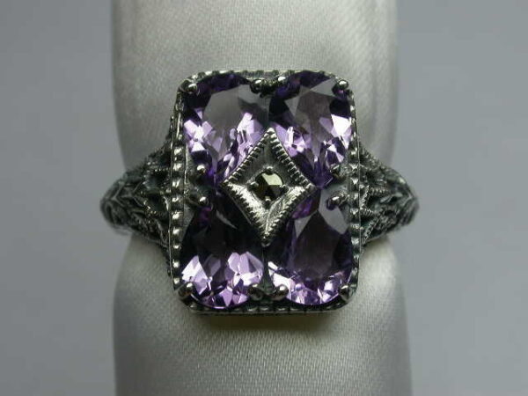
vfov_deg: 17.4
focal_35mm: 85
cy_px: 198
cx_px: 264
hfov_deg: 23.0
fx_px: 1297
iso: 100
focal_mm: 17.7
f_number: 8.3
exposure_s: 1/47.7
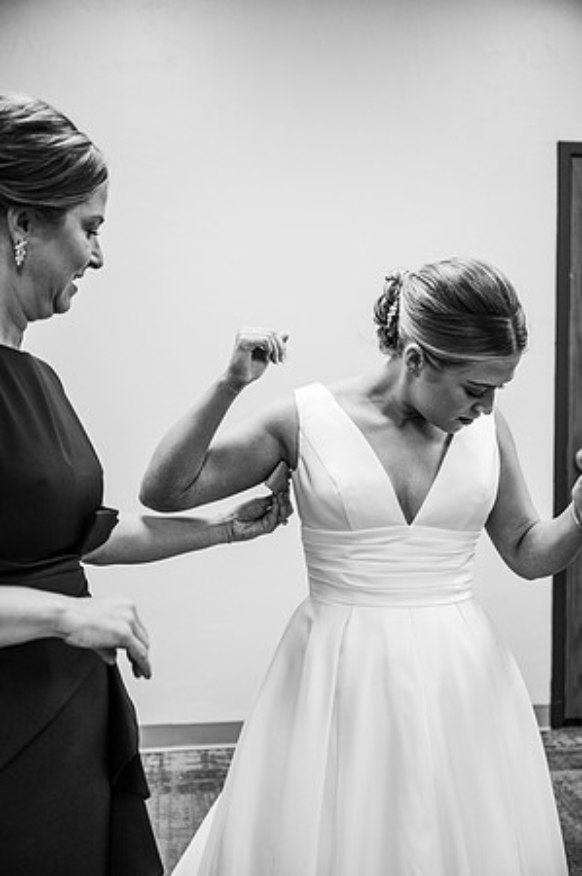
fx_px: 948
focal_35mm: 39
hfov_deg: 34.1
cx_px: 291
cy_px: 438
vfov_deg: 49.6
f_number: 3.2
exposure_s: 1/320
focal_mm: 39
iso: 2000
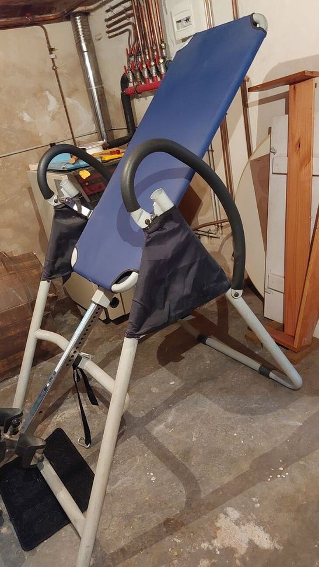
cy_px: 279
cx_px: 156
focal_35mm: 28
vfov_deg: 67.9
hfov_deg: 41.5
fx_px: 421
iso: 800
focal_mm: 5.23
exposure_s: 1/25
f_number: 1.8
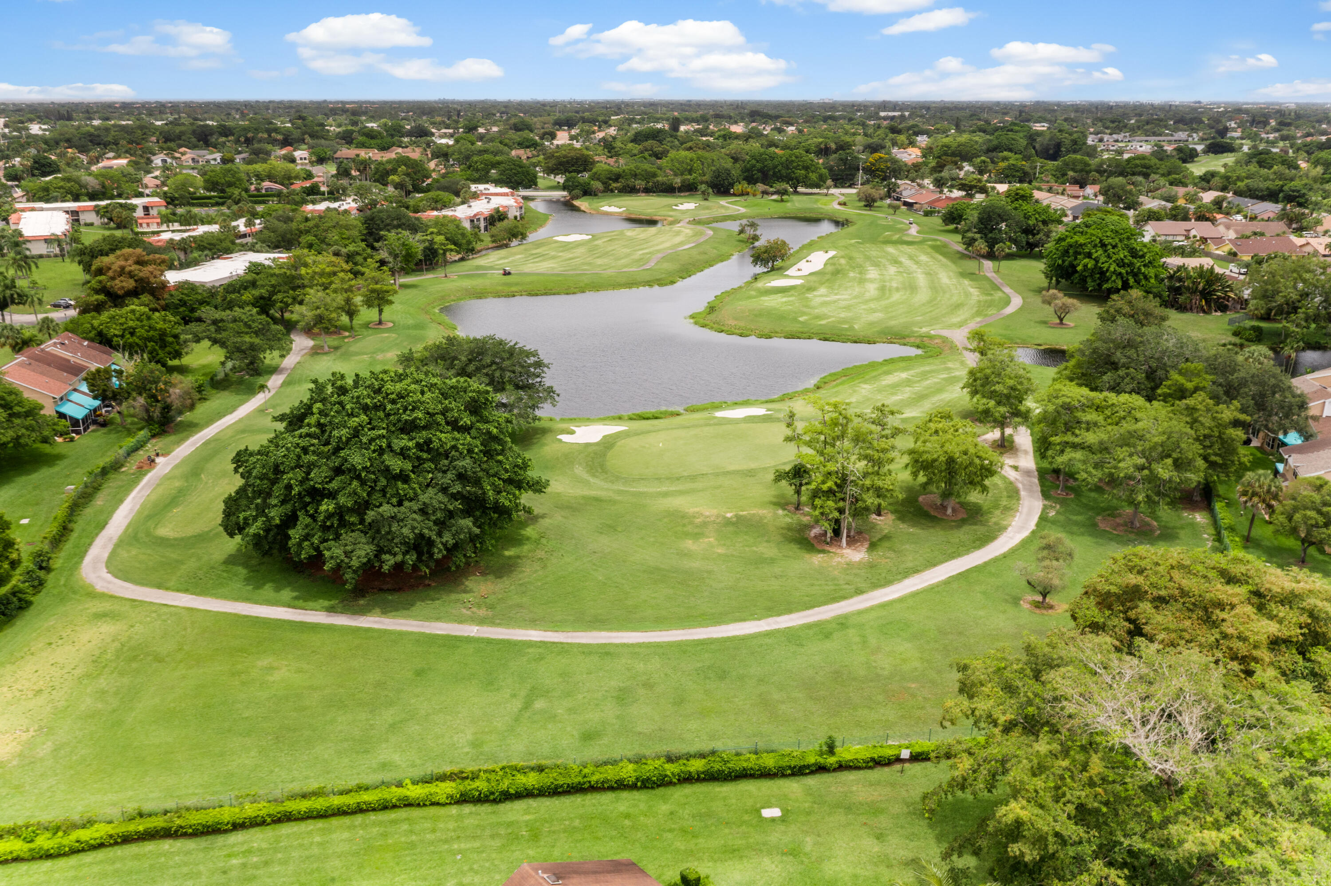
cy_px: 443
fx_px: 1035
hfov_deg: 65.5
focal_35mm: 28
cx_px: 666
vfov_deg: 46.4
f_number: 6.3
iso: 100
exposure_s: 1/320
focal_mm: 10.26
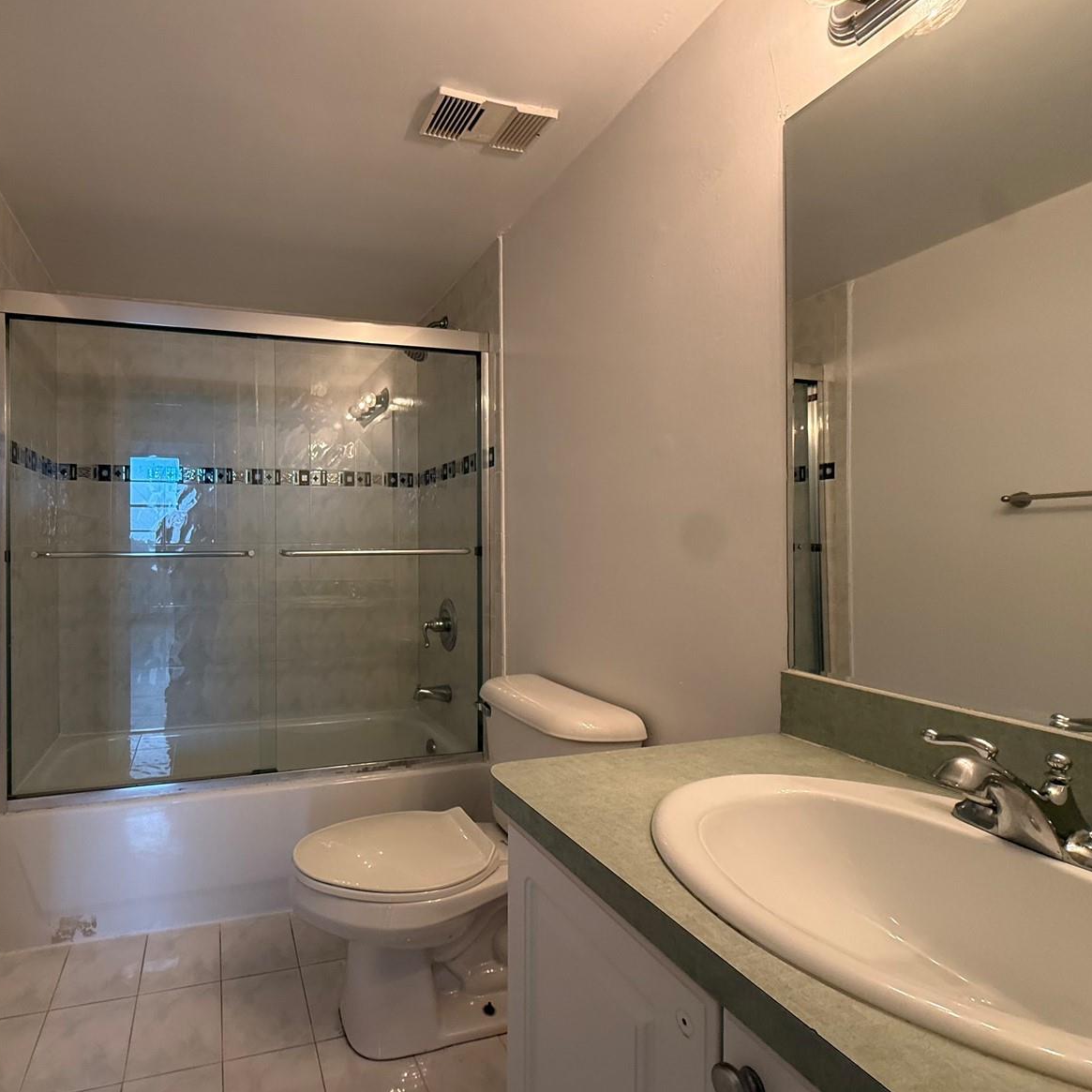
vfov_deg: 84.0
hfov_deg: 81.1
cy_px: 546
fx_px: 607
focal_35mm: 17
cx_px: 361
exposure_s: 1/60
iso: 250
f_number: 2.2
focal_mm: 2.22
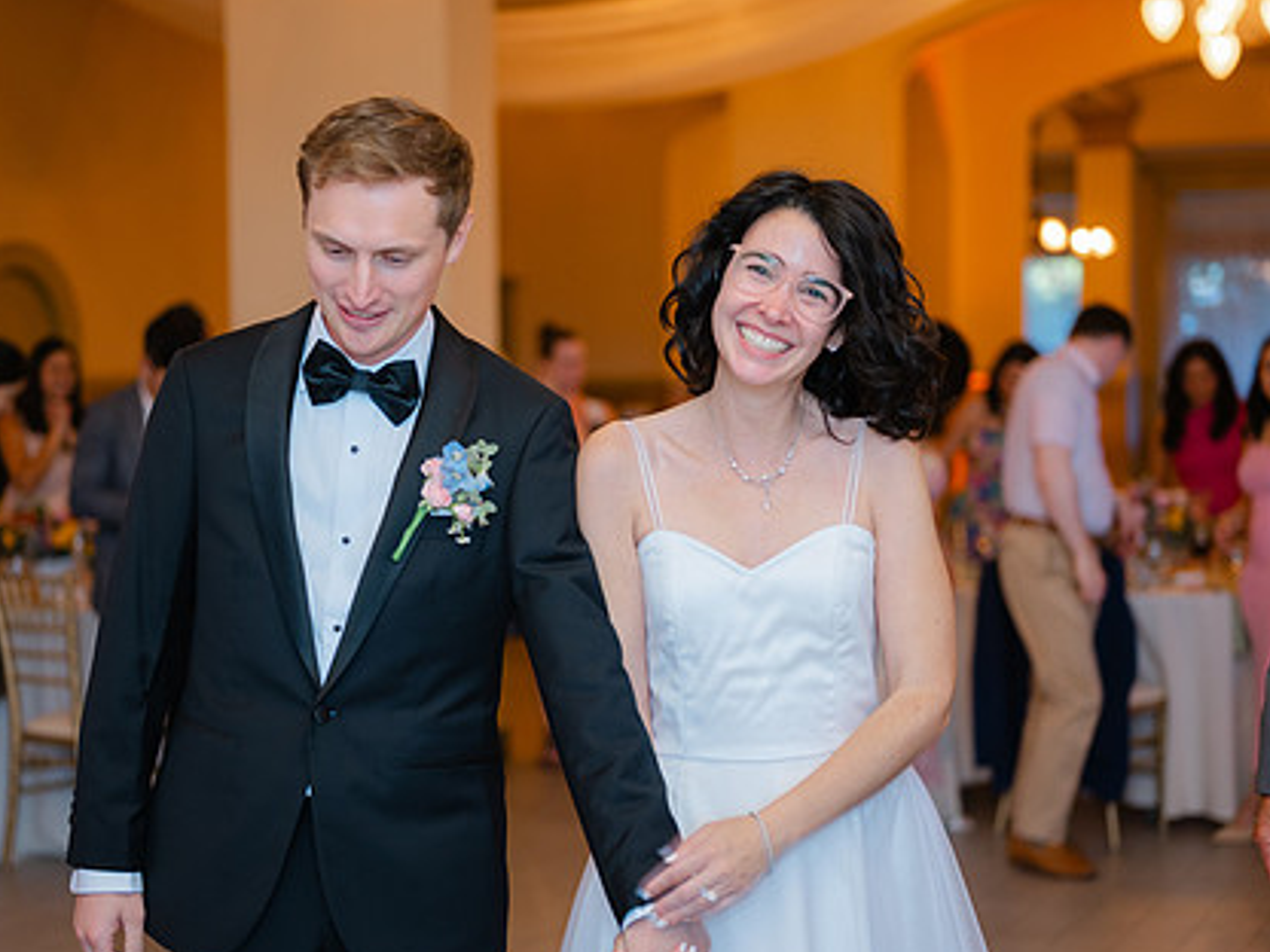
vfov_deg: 21.9
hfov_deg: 29.0
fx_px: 2458
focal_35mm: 67
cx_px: 571
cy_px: 560
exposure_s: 1/125
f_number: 1.8
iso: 320
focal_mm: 50
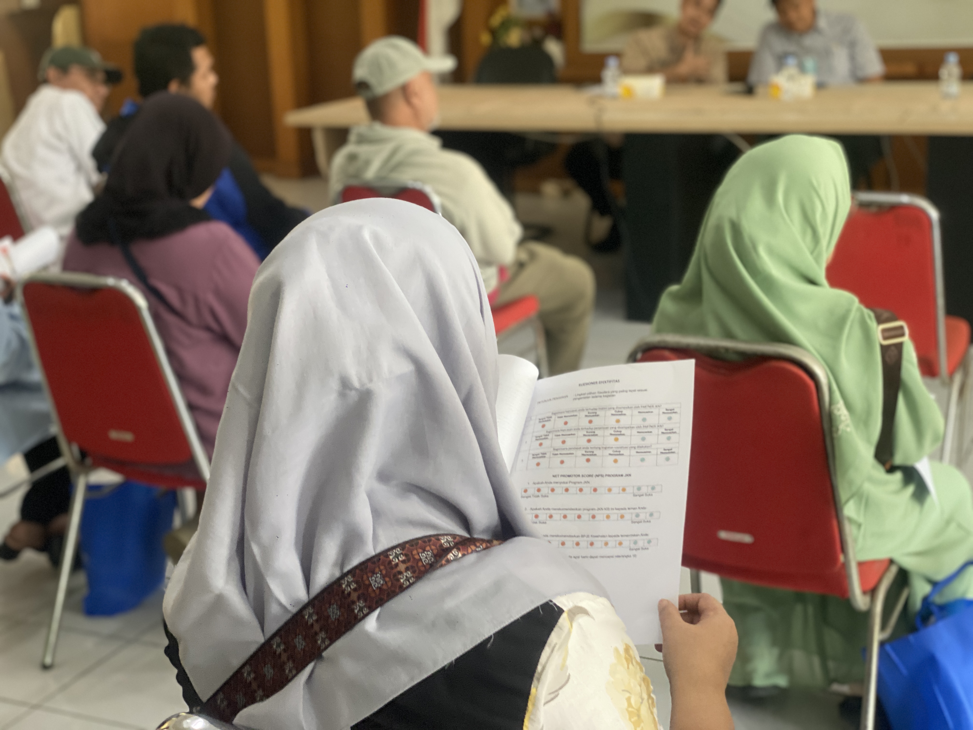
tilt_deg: -16.6
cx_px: 486
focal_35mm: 52
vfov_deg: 28.0
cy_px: 365
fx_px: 1462
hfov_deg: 36.8
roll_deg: +1.0
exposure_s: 1/122
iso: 200
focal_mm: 6
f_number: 2
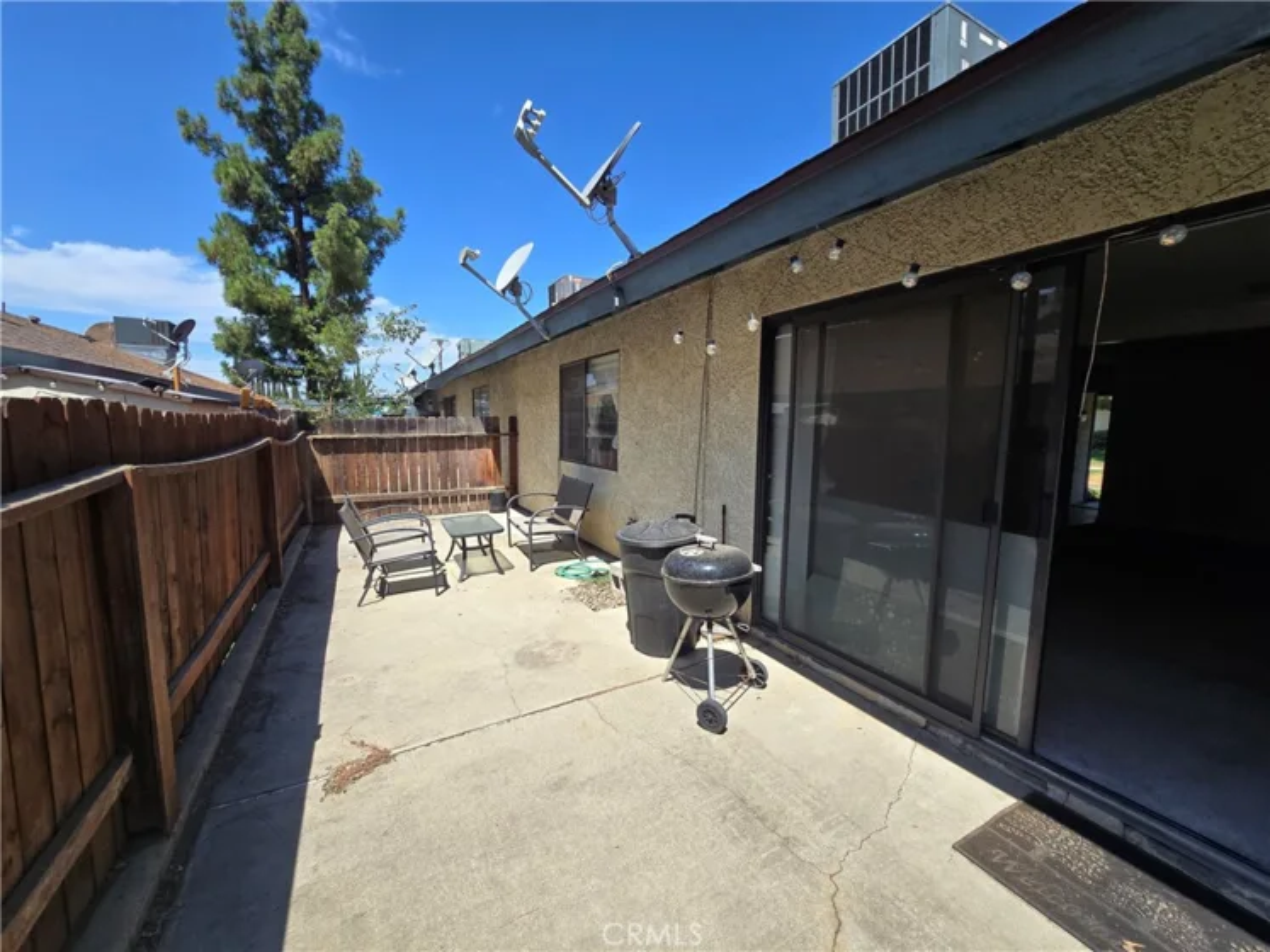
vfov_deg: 89.9
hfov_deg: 106.2
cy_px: 476
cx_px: 635
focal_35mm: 13
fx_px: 477
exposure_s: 1/1336
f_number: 2.2
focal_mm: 2.2
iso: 50
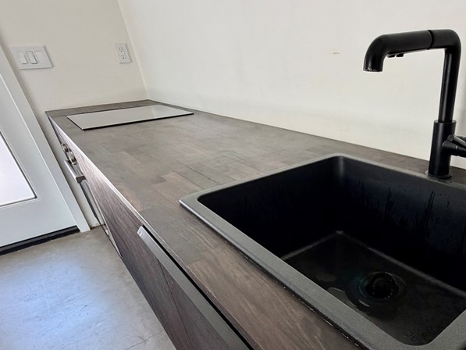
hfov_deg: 68.4
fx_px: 323
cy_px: 247
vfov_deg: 55.0
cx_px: 331
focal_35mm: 24
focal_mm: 2.22
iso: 320
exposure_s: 1/112
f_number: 2.2
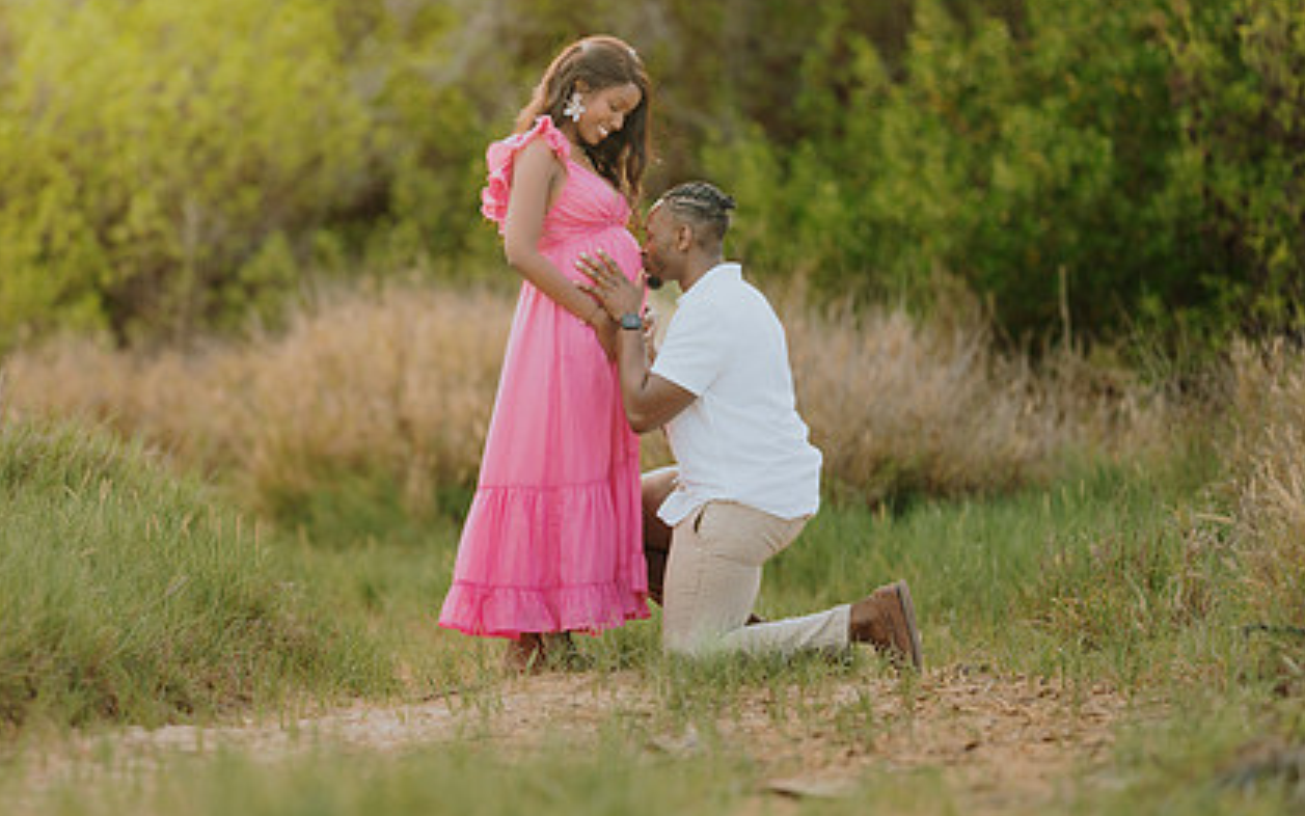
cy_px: 386
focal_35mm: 200
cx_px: 474
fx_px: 7114
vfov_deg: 6.6
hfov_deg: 10.5
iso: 50
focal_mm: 135
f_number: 1.8
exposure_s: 1/400
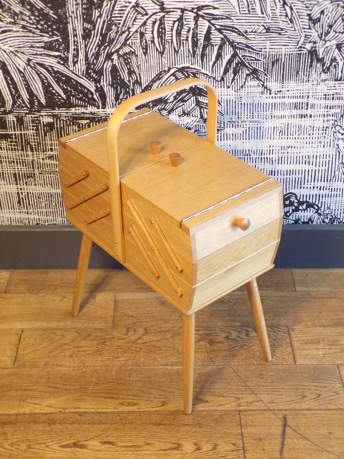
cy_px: 230
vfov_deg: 38.9
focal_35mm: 49
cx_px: 172
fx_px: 649
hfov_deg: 29.7
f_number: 3.5
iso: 400
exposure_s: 1/10
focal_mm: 8.7
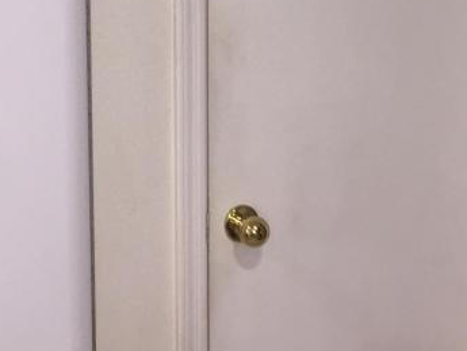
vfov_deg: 17.0
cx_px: 175
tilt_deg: -6.5
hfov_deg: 22.7
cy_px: 46
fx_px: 1161
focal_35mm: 86
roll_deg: -0.7
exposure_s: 1/30
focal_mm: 4.15
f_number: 2.2
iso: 100
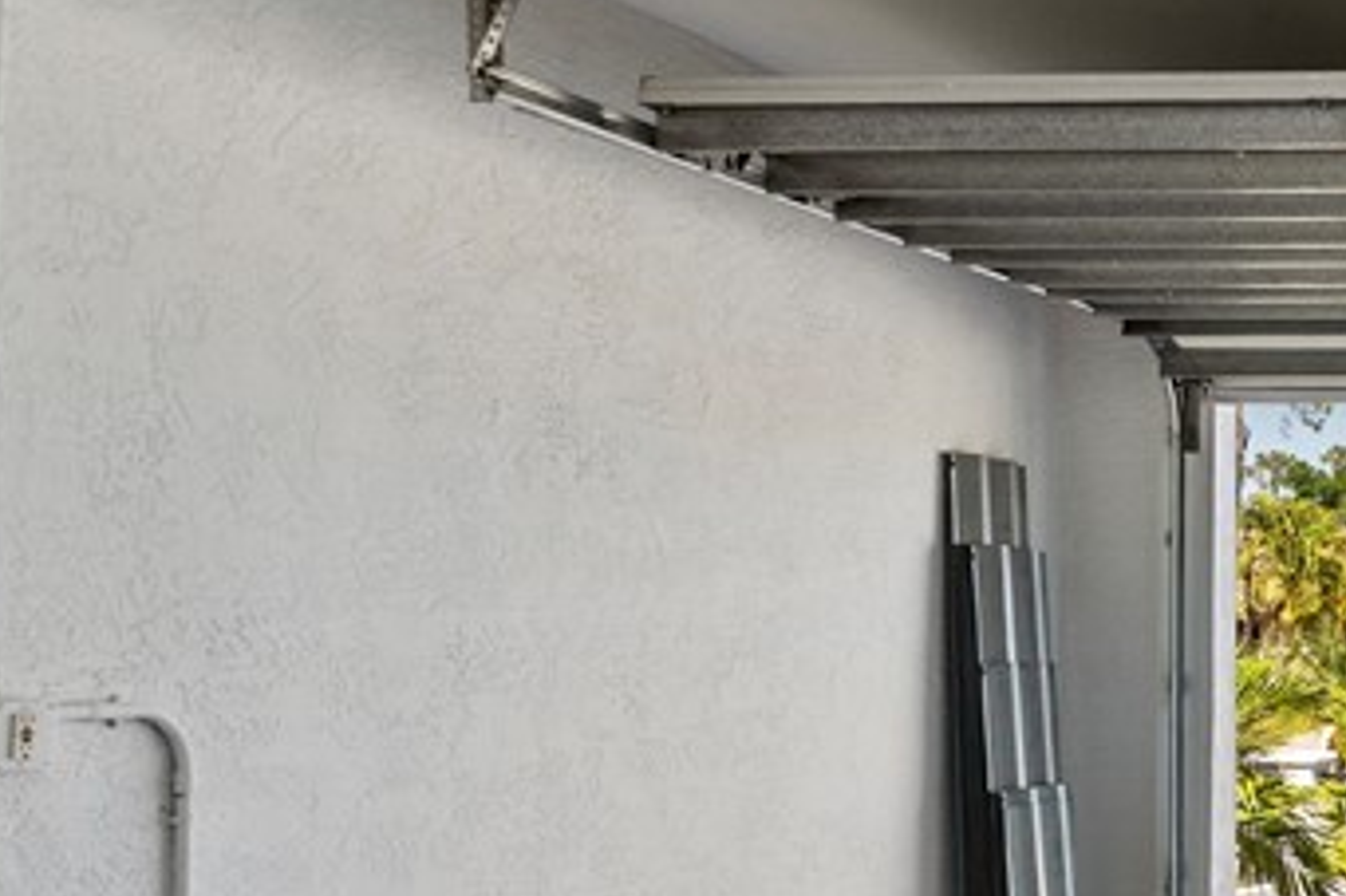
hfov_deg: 28.0
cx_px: 1958
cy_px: 501
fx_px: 1906
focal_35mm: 51
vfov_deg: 26.4
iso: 100
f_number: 5
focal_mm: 16
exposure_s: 1/250
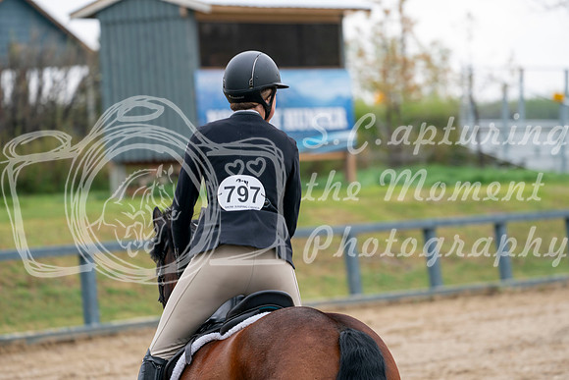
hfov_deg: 8.8
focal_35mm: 235
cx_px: 284
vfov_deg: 5.9
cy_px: 190
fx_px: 3715
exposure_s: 1/250
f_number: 5.6
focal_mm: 235
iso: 160
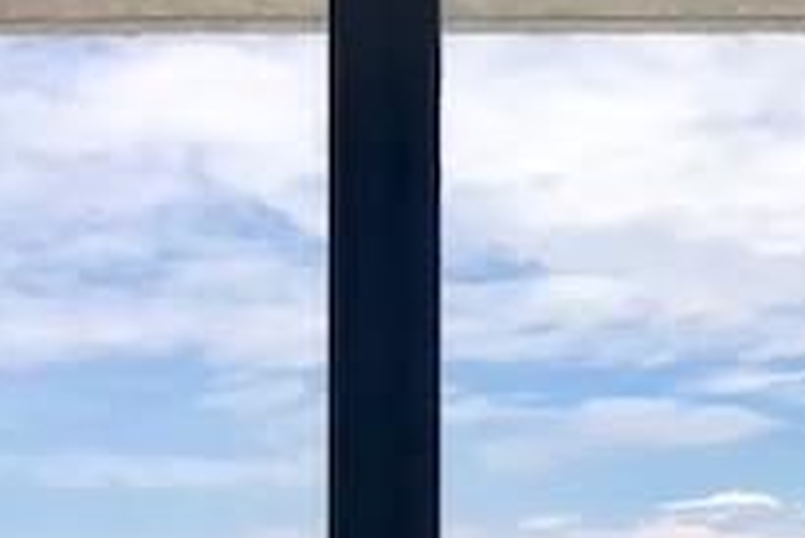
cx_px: 801
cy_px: 738
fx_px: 2036
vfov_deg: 14.3
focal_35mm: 91
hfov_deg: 21.6
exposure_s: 1/1709
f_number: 1.8
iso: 20
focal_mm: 3.99
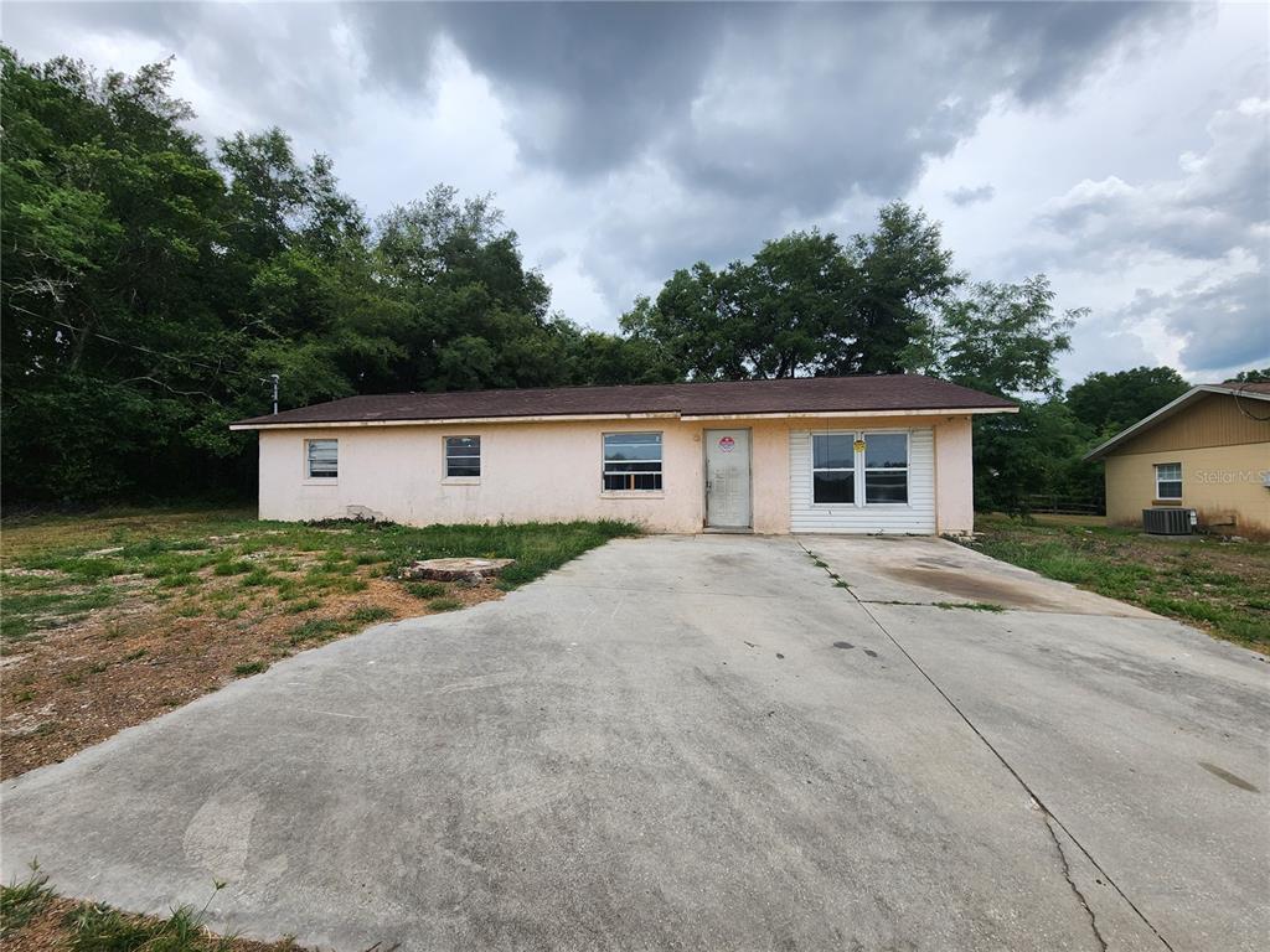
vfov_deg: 89.9
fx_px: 477
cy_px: 476
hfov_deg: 106.2
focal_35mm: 13
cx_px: 635
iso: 50
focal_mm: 2.2
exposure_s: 1/2210
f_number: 2.2
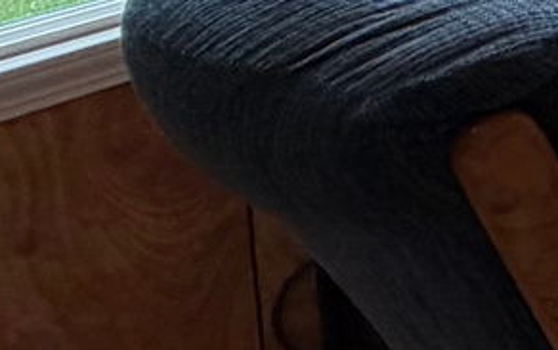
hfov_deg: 11.9
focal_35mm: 104
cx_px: 1601
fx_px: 1583
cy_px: -474
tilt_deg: -5.9
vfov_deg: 10.8
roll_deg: +0.4
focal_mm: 2.22
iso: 80
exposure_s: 1/120
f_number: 2.2
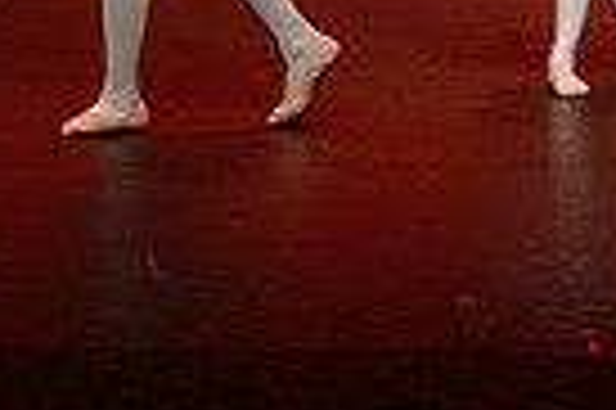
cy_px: -412
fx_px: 8101
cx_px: 598
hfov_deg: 4.3
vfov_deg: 2.9
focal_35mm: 474
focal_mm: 112
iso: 1250
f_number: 2.8
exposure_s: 1/640
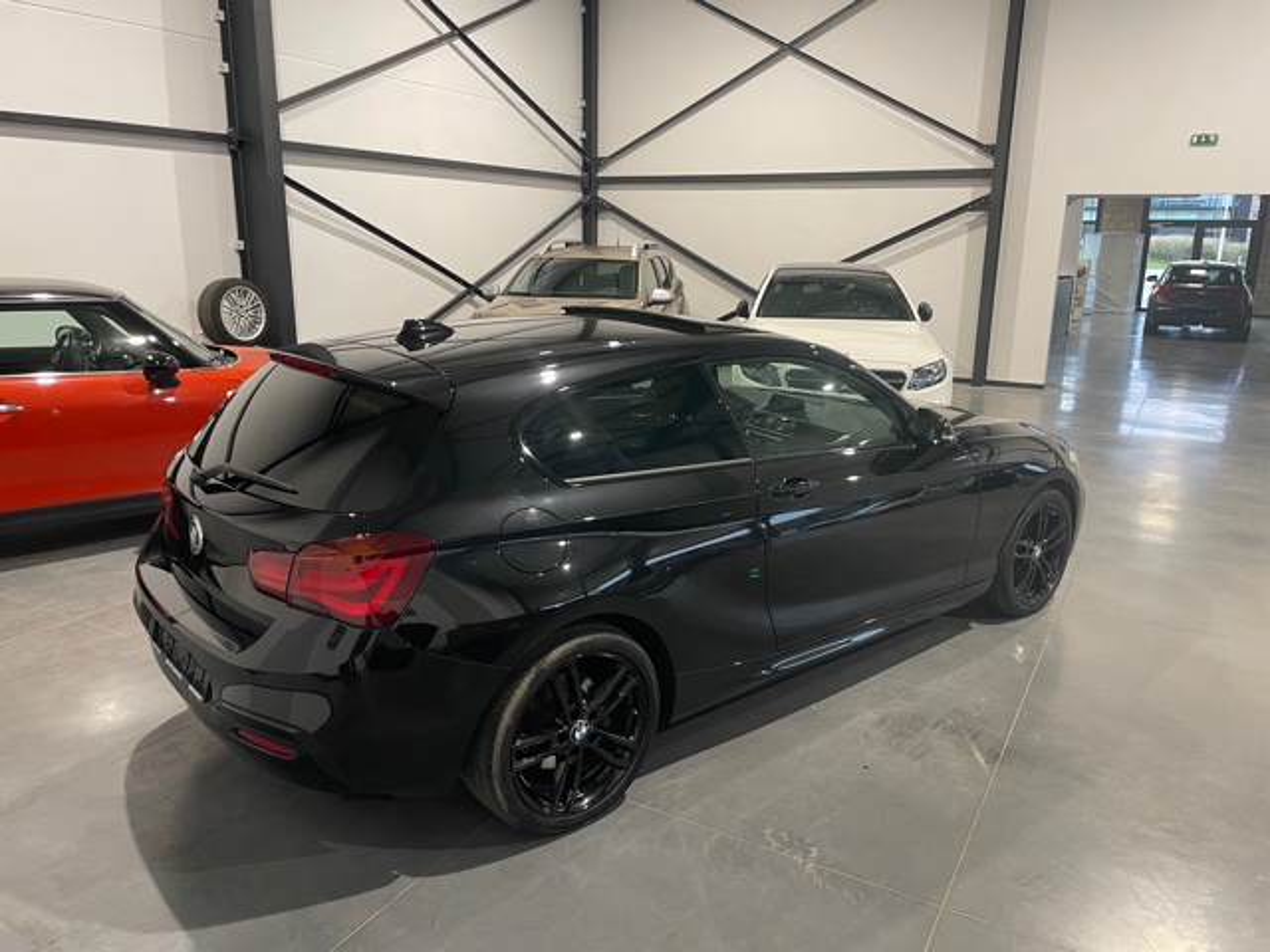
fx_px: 954
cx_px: 635
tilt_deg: -14.2
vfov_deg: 53.1
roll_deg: -0.6
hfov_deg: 67.3
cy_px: 476
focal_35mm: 26
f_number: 1.6
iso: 125
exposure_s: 1/50
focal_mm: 4.2
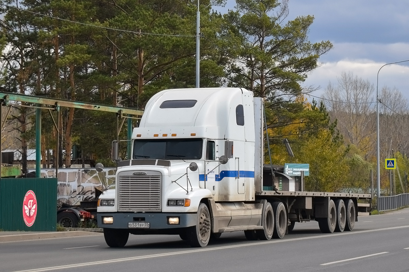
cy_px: 136
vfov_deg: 18.9
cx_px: 204
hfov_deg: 28.1
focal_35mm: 72
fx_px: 818
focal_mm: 48
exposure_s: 1/800
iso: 400
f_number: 5.6
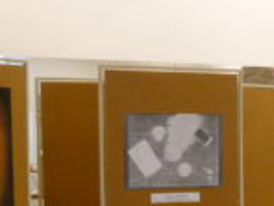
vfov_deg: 12.6
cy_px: 232
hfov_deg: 16.5
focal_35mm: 115
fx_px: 910
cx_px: 312
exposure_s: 1/30
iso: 200
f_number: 2.8
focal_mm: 5.8
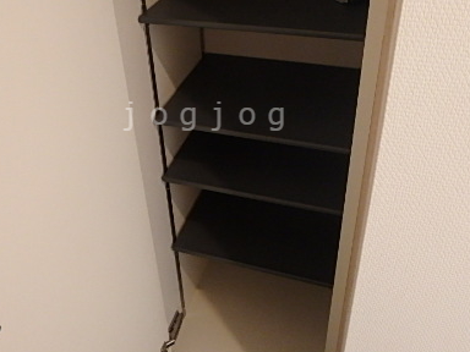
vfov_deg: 40.2
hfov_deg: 52.5
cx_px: 207
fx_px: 475
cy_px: 116
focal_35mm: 35
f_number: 3.5
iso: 500
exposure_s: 1/30
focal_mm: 3.7
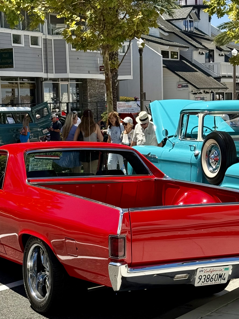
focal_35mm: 82
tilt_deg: -6.0
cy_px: 191
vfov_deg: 23.8
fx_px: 755
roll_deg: +1.5
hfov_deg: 18.0
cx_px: 108
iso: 64
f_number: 1.78
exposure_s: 1/1678
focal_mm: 6.76
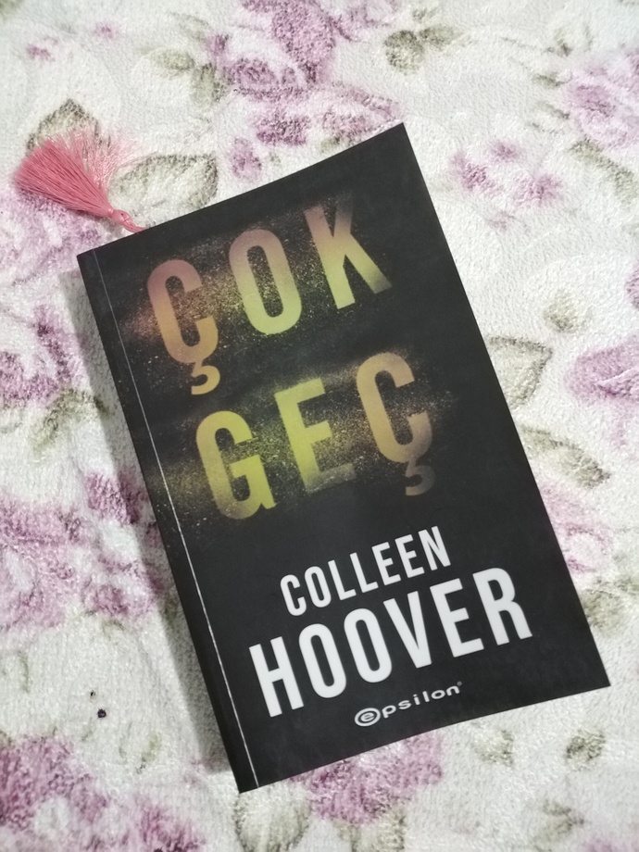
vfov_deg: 67.3
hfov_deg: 53.1
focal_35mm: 26
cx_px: 320
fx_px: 640
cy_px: 426
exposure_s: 1/20
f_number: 1.8
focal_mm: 3.62
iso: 417
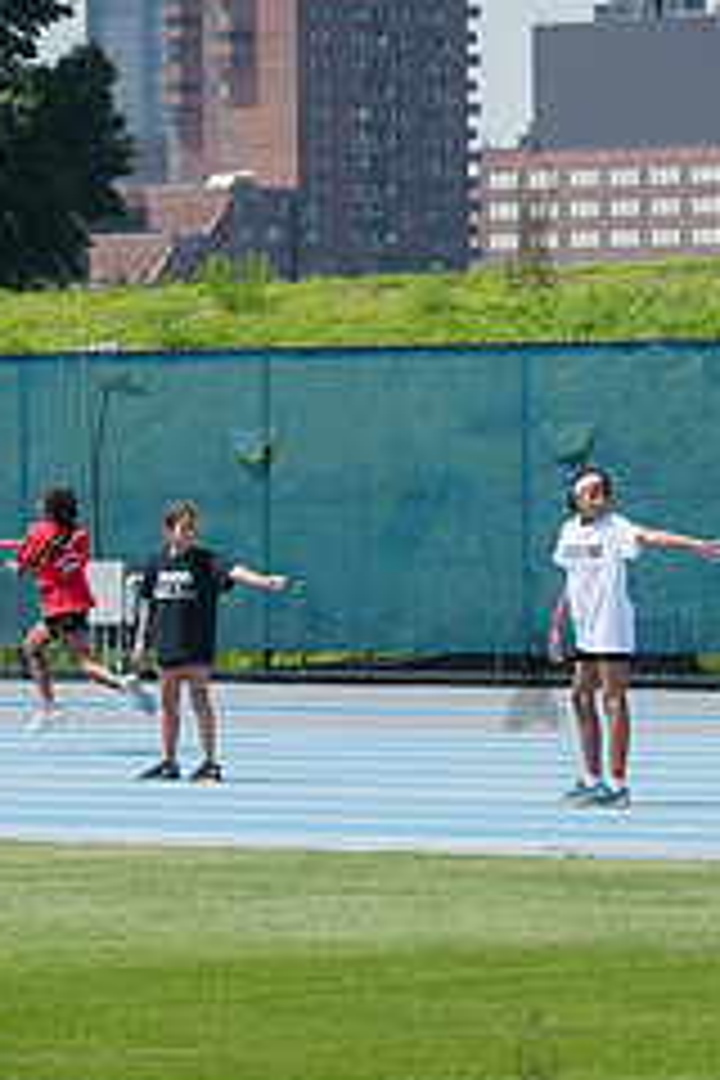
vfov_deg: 7.3
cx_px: 531
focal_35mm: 282
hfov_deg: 4.9
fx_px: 8459
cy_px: 650
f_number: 4.5
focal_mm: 112
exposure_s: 1/3200
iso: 400
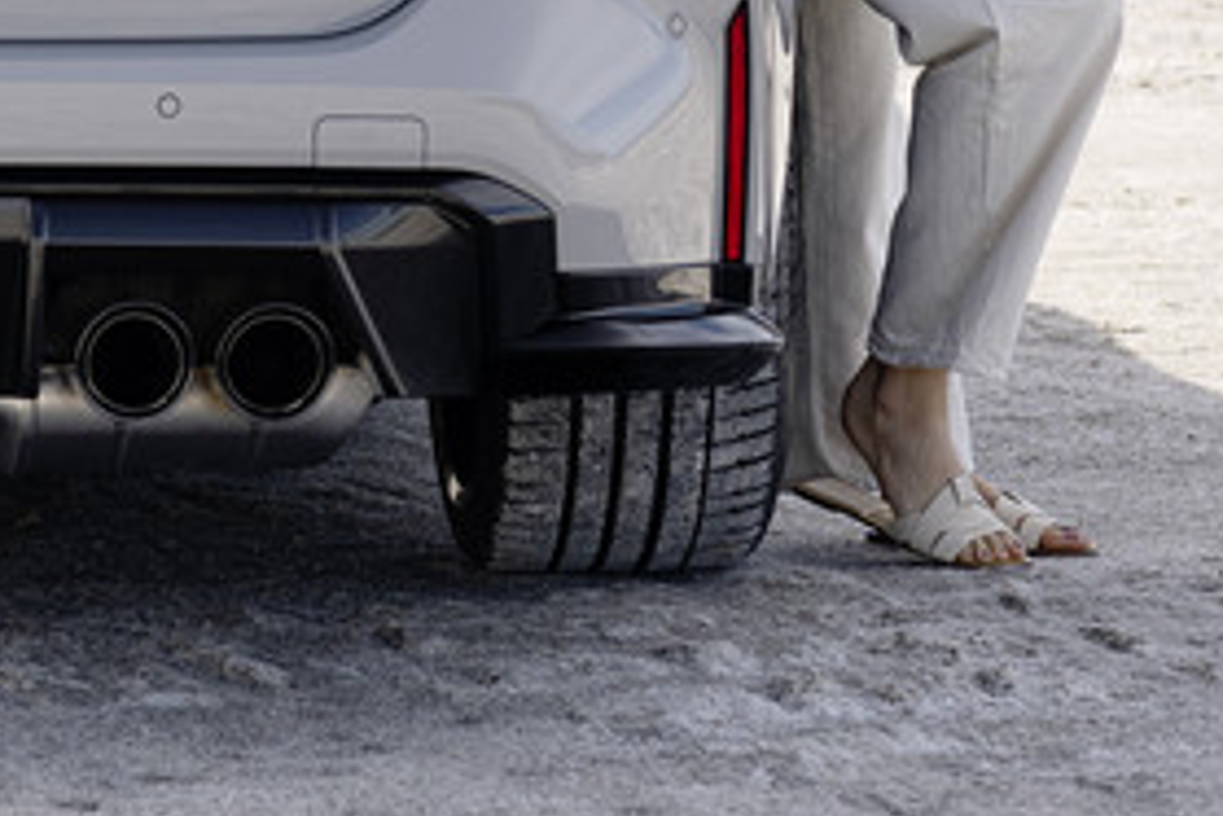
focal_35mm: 215
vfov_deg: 6.3
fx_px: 7303
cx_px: -96
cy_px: -193
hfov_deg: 9.5
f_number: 3.2
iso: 100
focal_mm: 50
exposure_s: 1/500
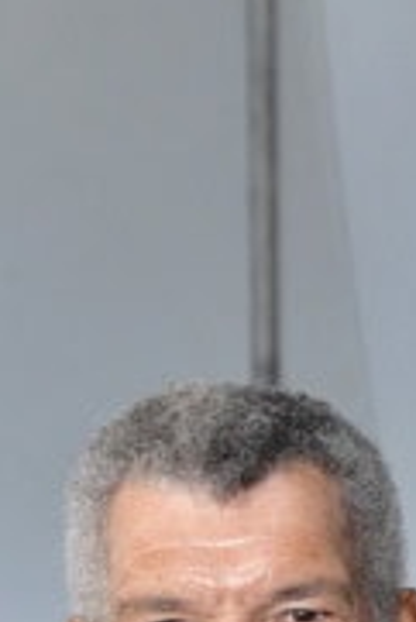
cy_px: 962
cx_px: 299
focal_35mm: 139
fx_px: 2405
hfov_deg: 9.9
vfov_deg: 13.8
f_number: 5
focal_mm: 42
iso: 2000
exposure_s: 1/60
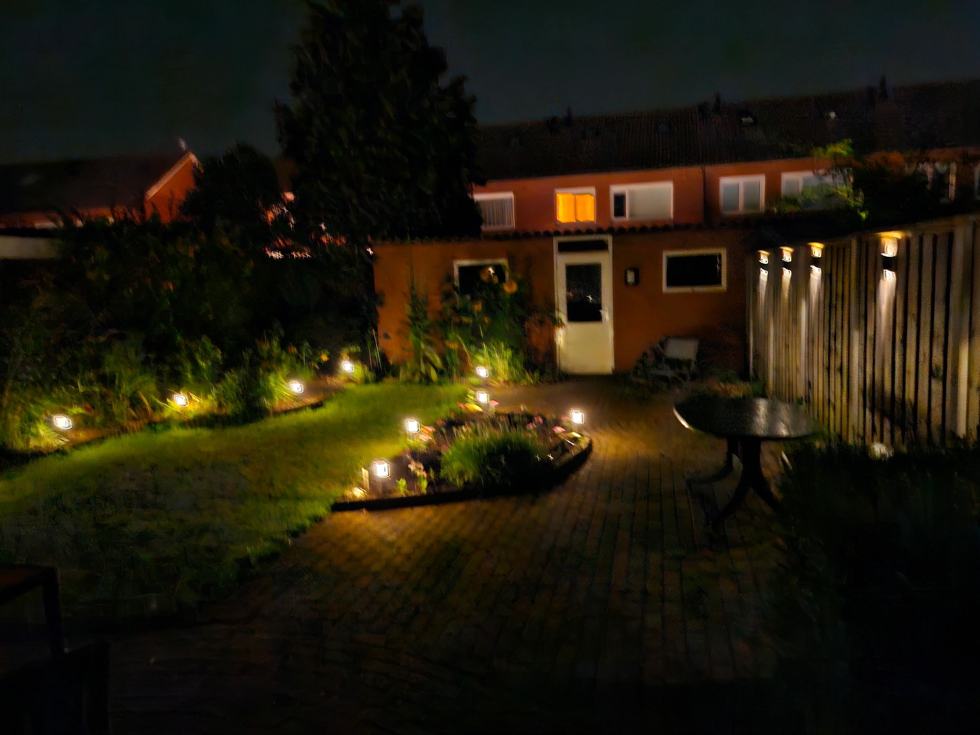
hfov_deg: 73.9
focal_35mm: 23
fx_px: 651
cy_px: 368
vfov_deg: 58.9
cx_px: 490
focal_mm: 5.54
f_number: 1.8
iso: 3200
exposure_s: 1/10
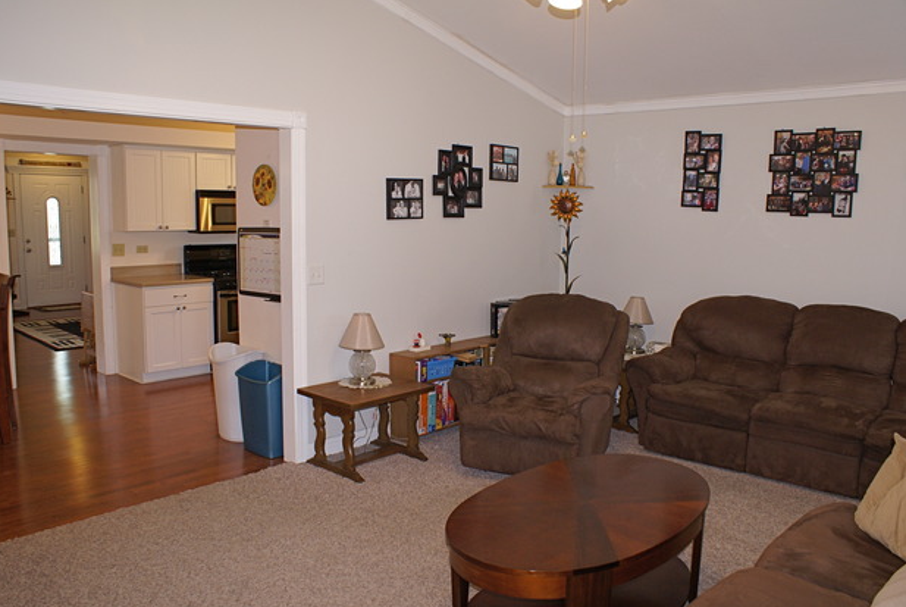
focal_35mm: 28
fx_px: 705
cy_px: 312
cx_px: 442
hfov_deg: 65.4
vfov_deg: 46.5
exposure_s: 1/60
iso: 400
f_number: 5.6
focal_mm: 18
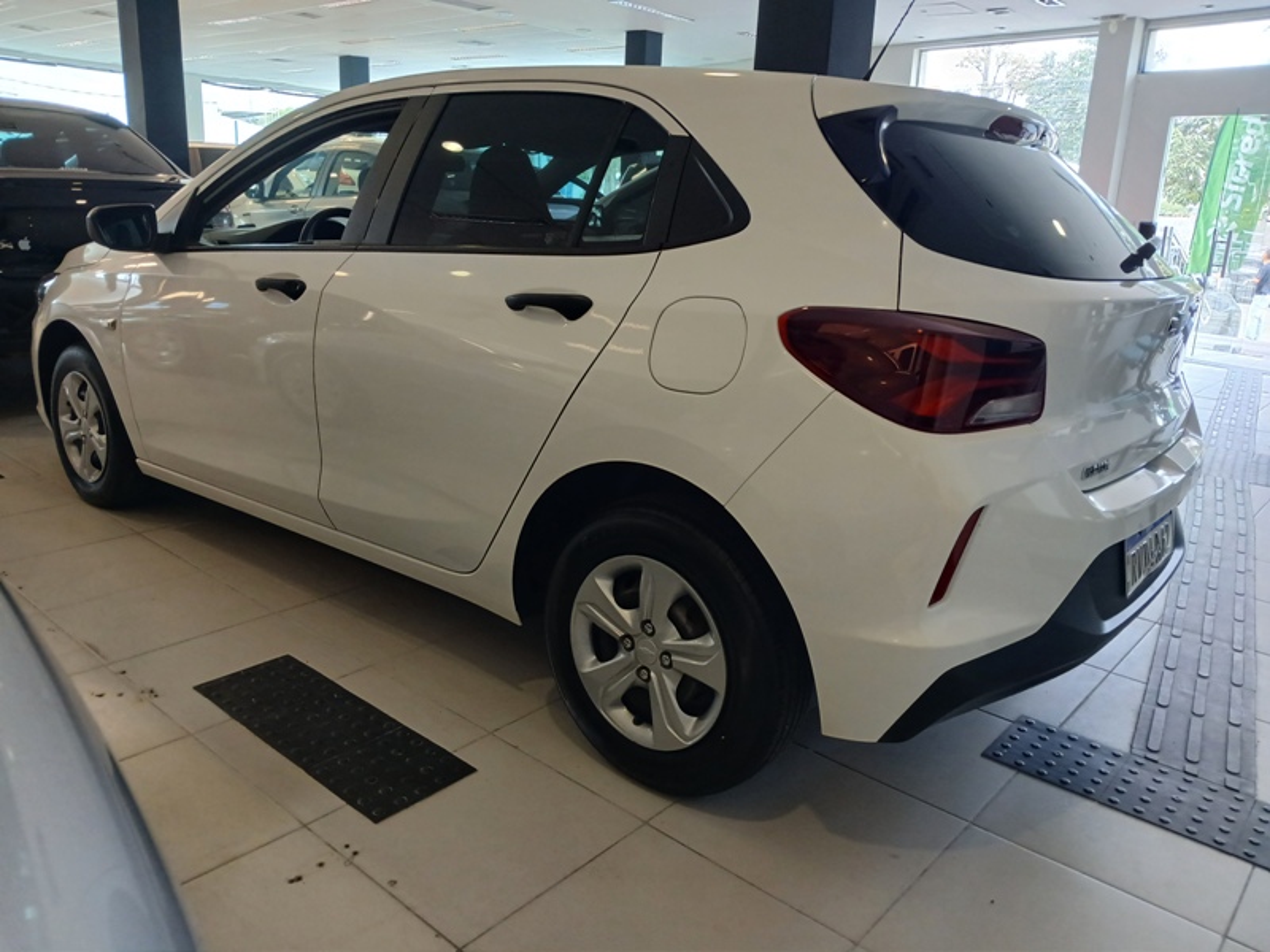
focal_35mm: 26
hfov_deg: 67.3
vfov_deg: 53.1
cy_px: 476
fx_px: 954
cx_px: 635
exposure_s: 1/60
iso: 320
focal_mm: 3.98
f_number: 1.8
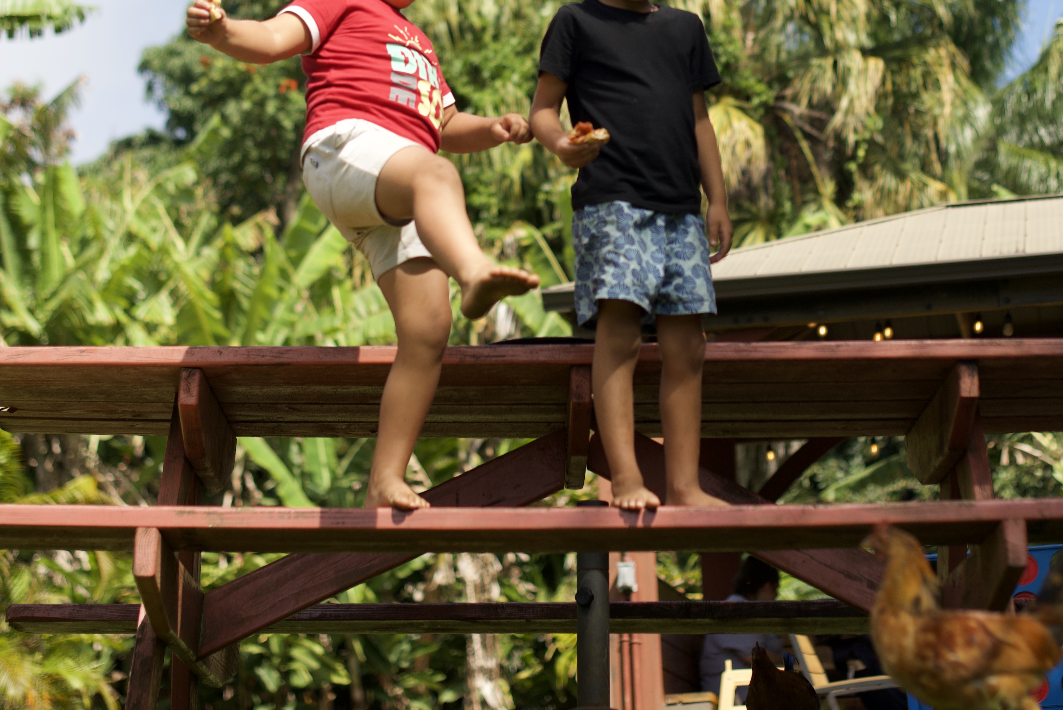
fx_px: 2688
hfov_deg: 22.3
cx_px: 634
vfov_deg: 14.9
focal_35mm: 91
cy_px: 86
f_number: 2.2
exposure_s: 1/4000
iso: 200
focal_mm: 50
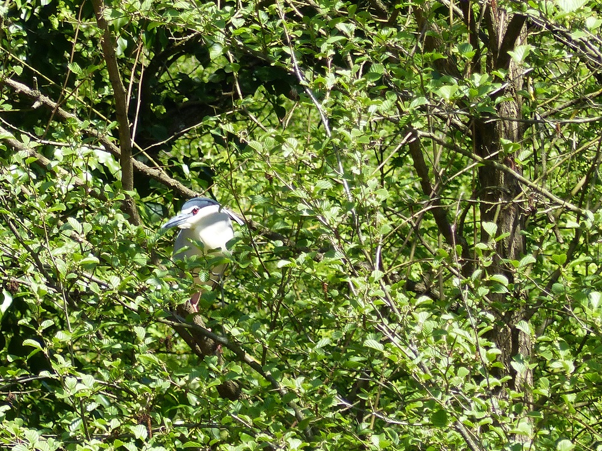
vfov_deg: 1.2
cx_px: 301
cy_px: 226
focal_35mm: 1200
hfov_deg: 1.7
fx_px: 20869
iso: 100
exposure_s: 1/320
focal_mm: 108
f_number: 4
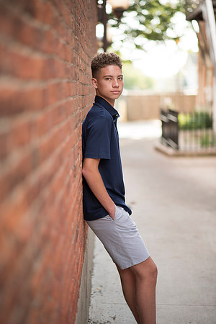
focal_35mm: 85
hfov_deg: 16.1
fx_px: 765
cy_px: 162
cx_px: 108
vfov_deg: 23.9
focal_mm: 85
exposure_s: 1/320
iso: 100
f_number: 1.8
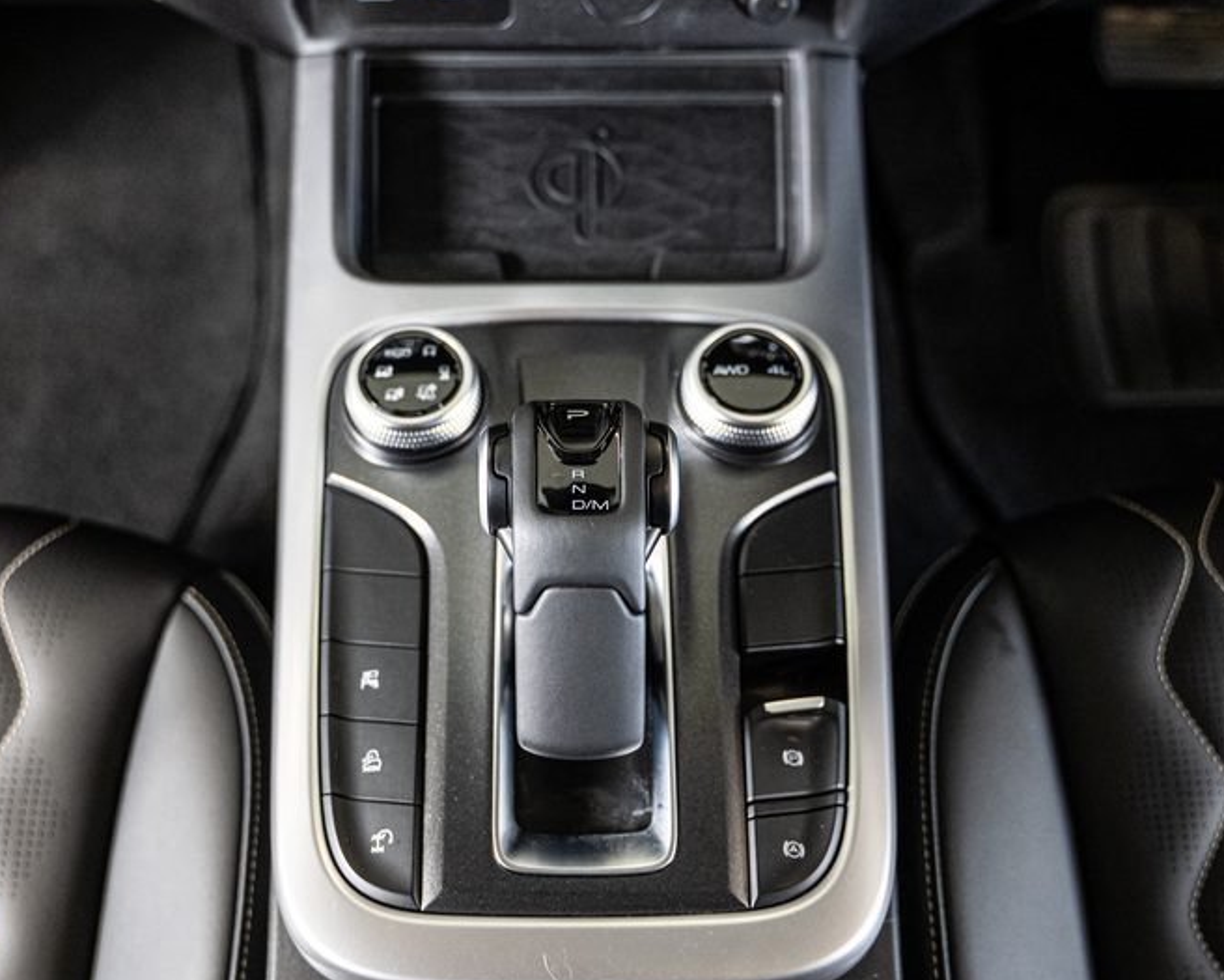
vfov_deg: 36.5
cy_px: 502
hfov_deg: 44.8
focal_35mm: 41
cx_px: 577
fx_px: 1485
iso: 1600
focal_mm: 28
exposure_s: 1/160
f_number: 2.8
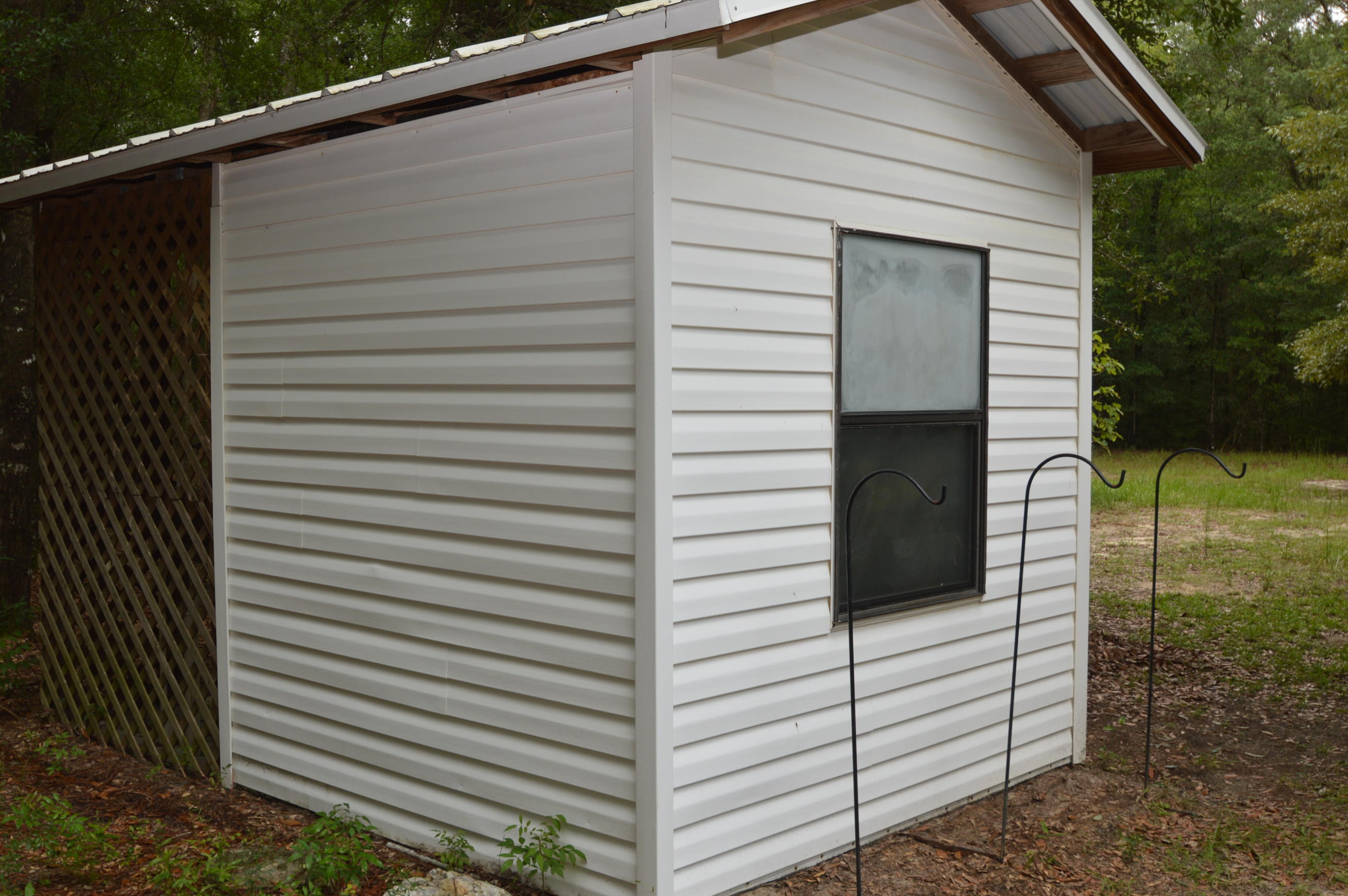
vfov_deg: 35.0
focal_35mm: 38
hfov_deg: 50.7
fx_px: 1422
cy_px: 444
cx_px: 610
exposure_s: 1/125
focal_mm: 22
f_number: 5.6
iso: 140
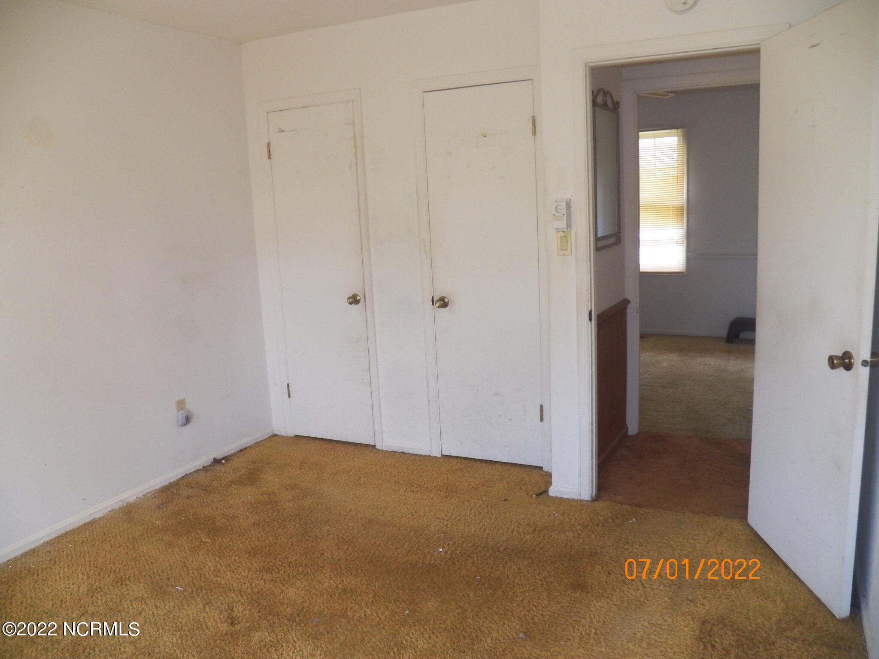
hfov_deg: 63.4
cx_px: 440
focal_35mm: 28
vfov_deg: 49.7
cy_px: 330
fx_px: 711
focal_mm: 4.9
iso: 200
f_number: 2.8
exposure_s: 1/30
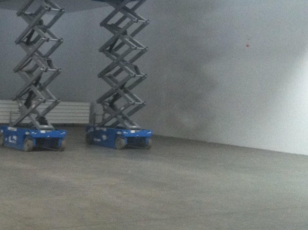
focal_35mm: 77
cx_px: 95
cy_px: 41
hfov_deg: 25.2
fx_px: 684
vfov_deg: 18.9
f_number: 2.8
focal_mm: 3.85
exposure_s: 1/15
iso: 320
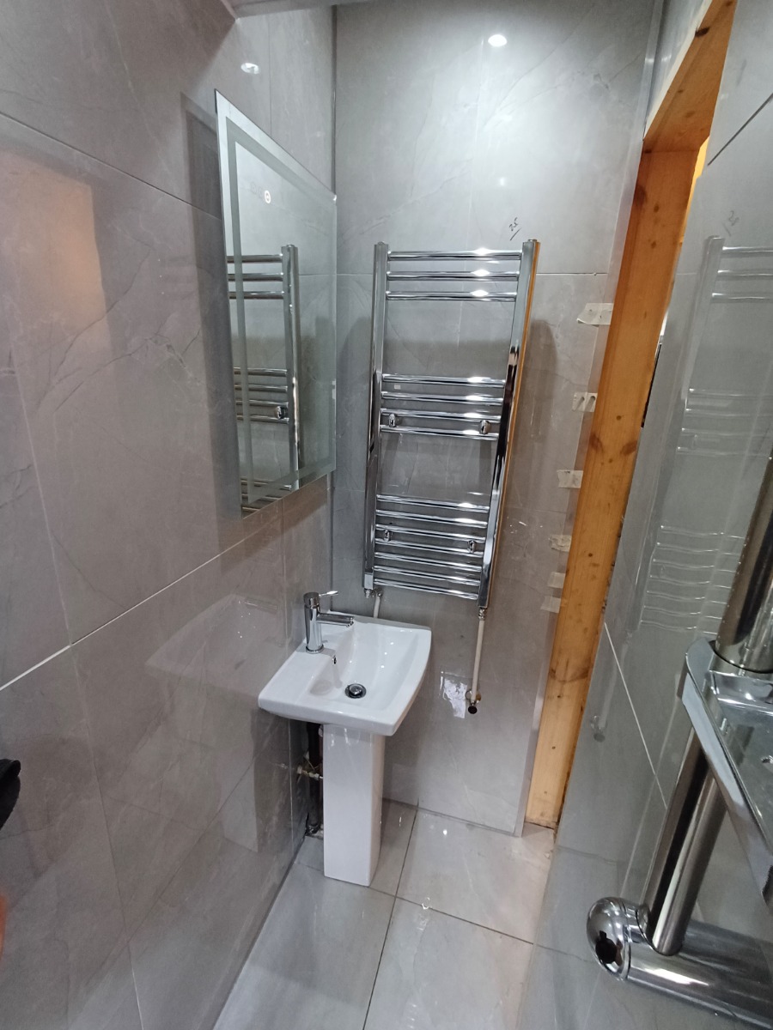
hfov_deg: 78.1
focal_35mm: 16
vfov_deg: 94.5
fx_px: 476
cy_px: 515
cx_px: 386
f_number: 2.2
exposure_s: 1/33
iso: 200
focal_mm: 1.64
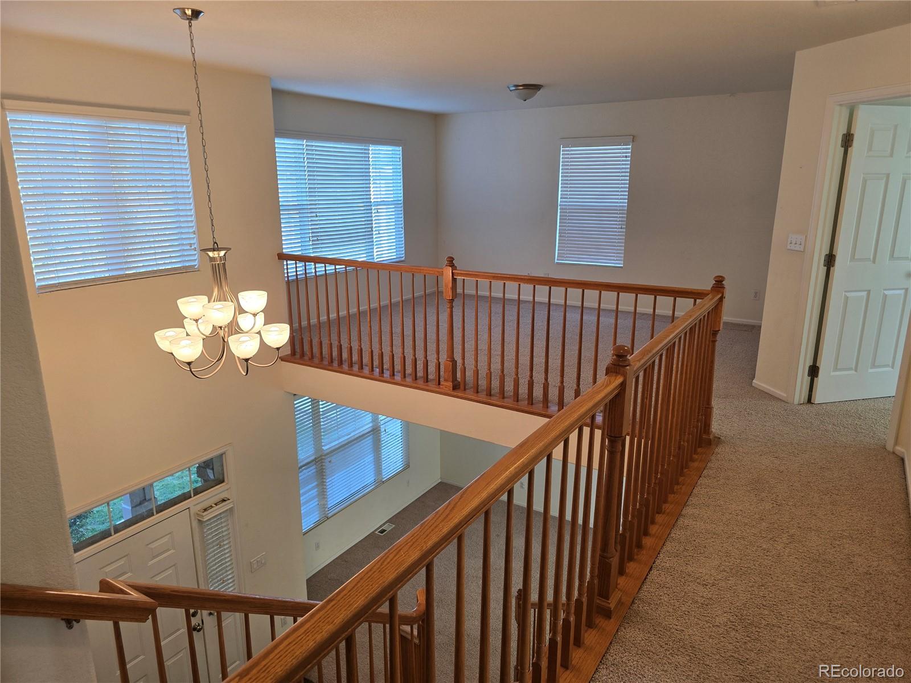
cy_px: 342
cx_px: 456
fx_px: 605
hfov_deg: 73.9
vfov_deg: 58.9
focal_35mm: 23
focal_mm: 6.3
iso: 80
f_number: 1.7
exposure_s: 1/120
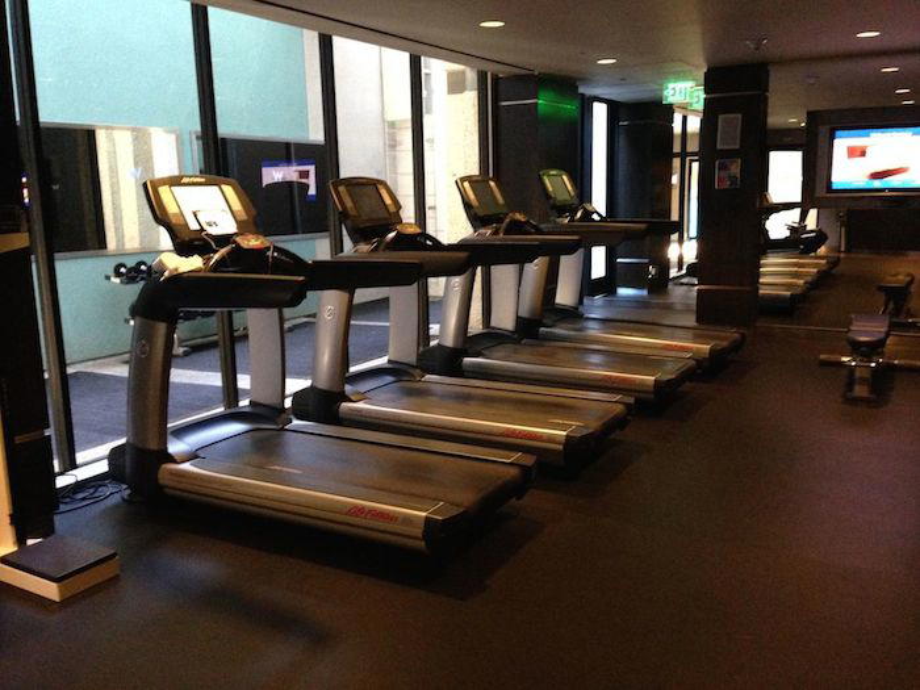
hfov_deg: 55.4
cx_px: 460
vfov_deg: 42.9
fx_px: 877
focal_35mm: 33
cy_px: 345
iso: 400
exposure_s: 1/15
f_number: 2.4
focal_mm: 4.12
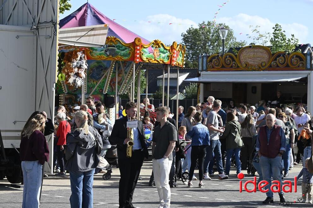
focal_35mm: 100
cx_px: 156
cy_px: 104
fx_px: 868
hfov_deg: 20.4
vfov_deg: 13.7
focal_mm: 100
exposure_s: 1/800
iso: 320
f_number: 7.1
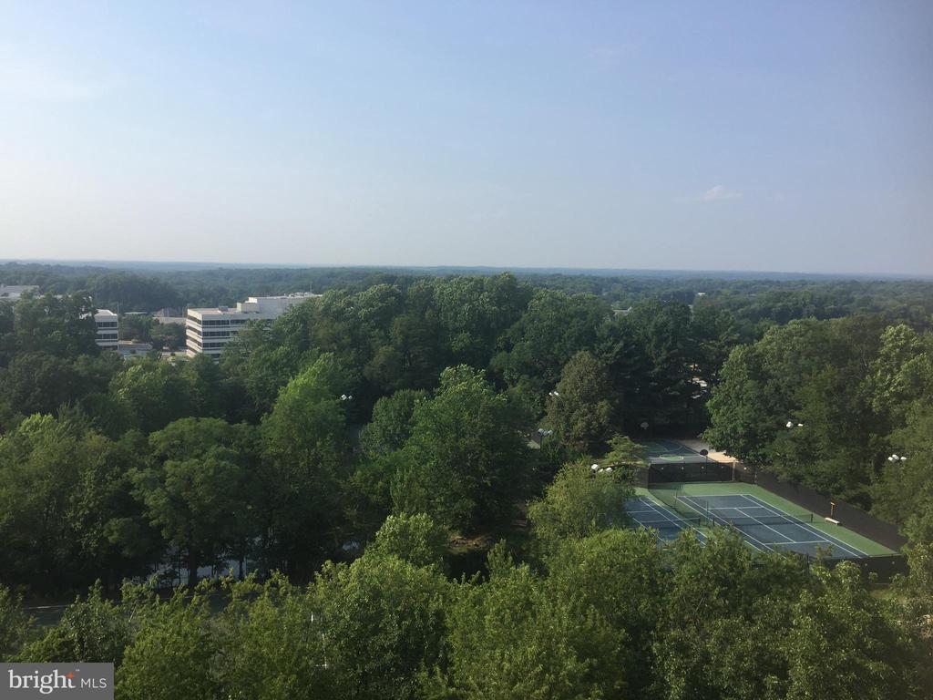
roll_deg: -0.5
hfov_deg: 61.7
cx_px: 466
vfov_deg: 48.2
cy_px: 350
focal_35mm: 29
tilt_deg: -7.4
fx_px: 782
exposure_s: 1/1412
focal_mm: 4.15
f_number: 2.2
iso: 32
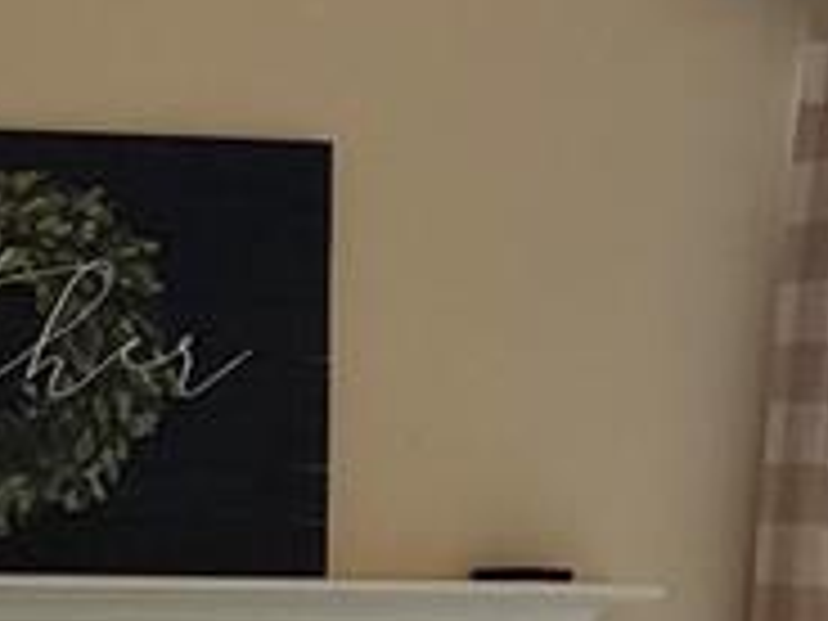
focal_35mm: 78
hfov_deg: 24.1
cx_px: 36
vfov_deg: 18.6
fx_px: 1866
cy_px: 531
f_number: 2.2
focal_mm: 2.22
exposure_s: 1/60
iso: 160
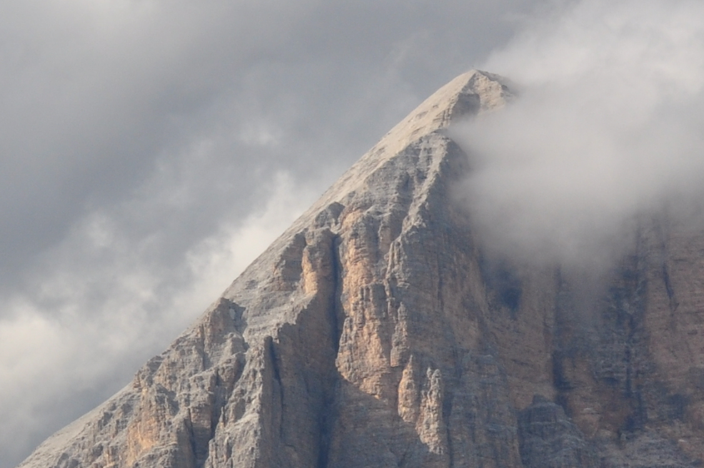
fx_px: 3905
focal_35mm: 200
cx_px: -234
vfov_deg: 6.8
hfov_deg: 10.1
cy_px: 334
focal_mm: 35
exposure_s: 1/400
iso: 200
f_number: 11
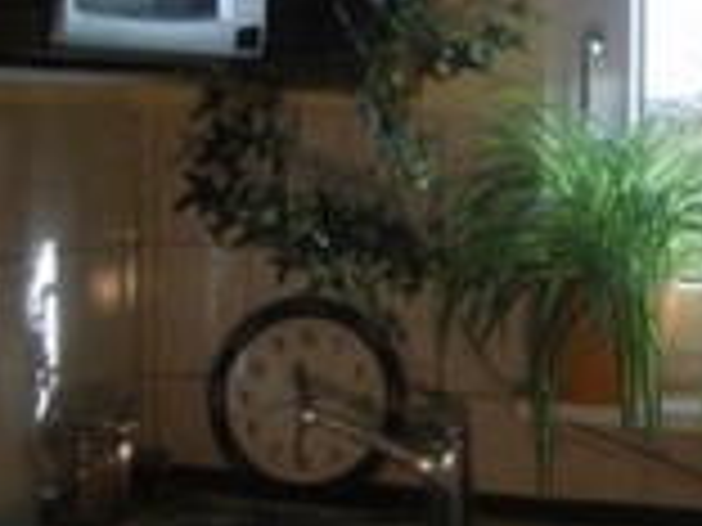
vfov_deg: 17.0
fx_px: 1764
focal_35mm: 87
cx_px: 464
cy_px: 202
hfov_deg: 22.4
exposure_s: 1/160
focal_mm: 7.3
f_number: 2.8
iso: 100
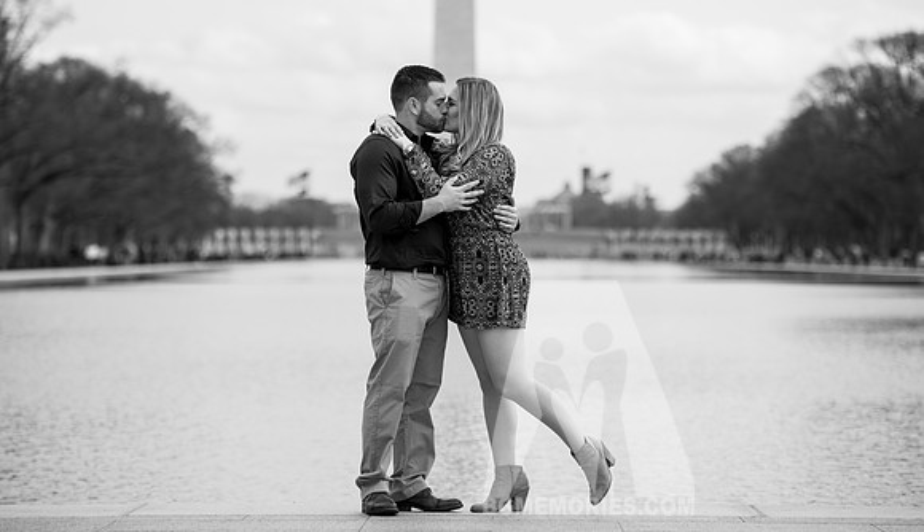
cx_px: 468
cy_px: 189
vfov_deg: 8.5
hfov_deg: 14.6
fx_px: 3595
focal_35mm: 146
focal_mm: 122
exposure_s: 1/1250
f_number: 3.5
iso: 160
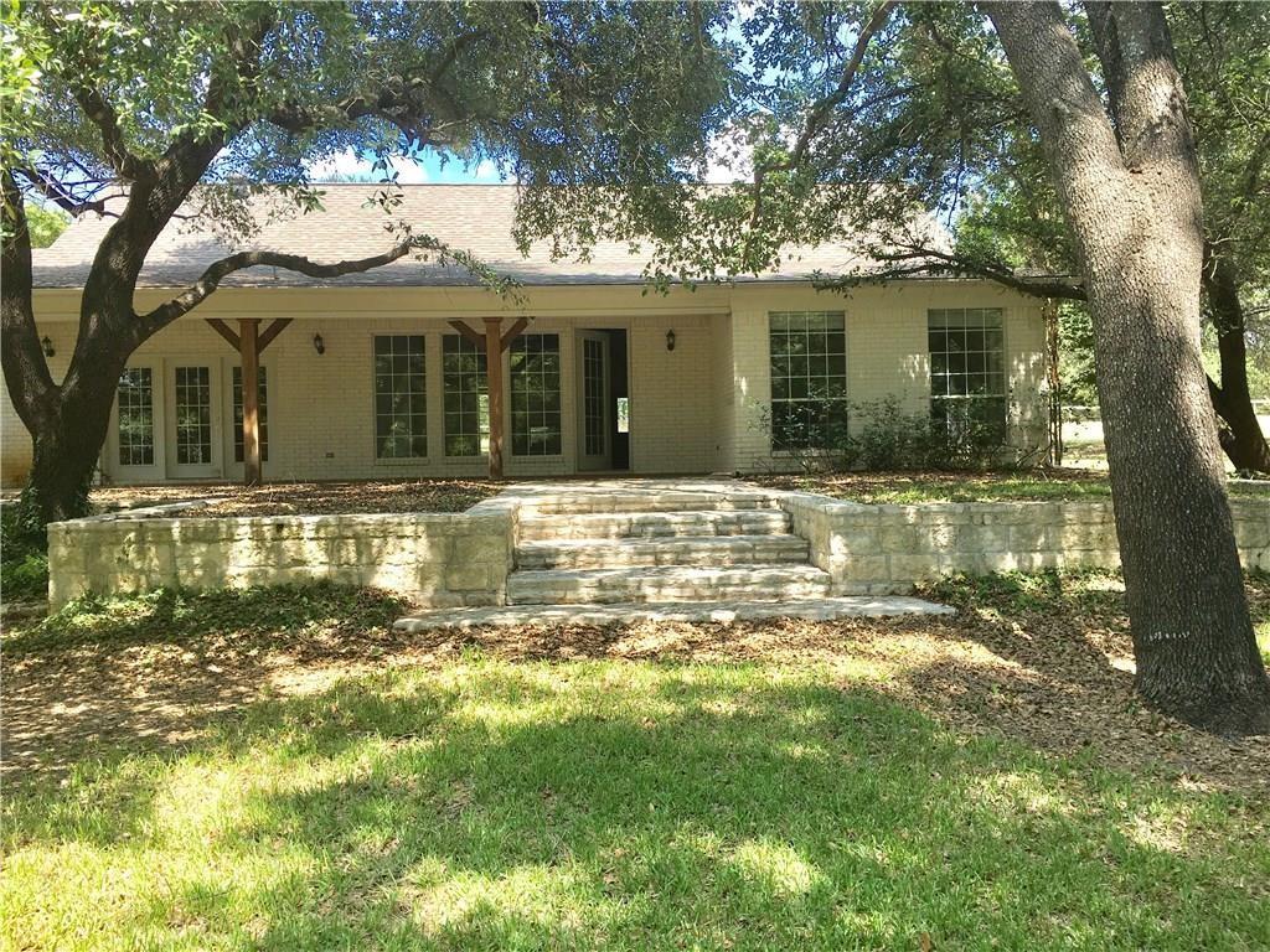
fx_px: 1064
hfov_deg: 61.7
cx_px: 635
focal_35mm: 29
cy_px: 476
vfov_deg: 48.2
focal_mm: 4.15
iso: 25
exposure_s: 1/411
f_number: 2.2
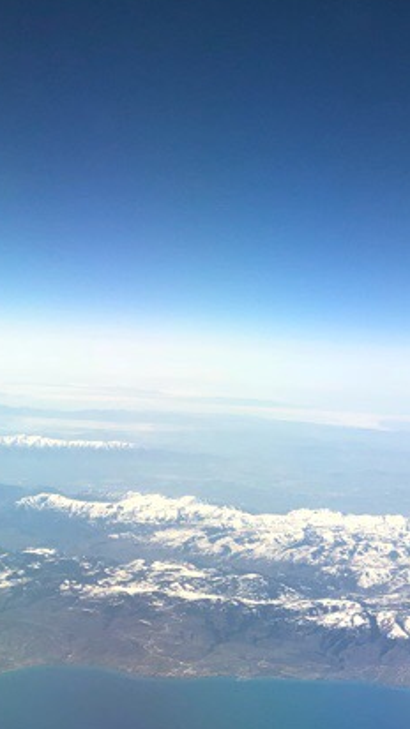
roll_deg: -3.5
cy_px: 500
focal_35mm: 63
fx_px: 1219
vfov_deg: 33.0
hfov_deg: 18.2
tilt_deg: -6.2
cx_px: 484
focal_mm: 4
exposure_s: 1/484
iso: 20
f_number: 1.8
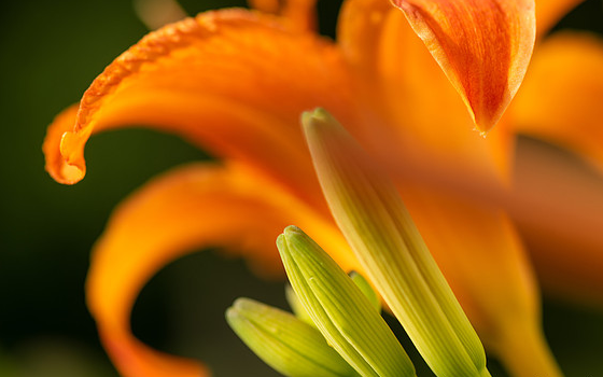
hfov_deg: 16.2
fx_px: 2120
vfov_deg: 10.2
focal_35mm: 129
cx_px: 278
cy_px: 176
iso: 100
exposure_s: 1/350
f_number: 5.6
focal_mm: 105
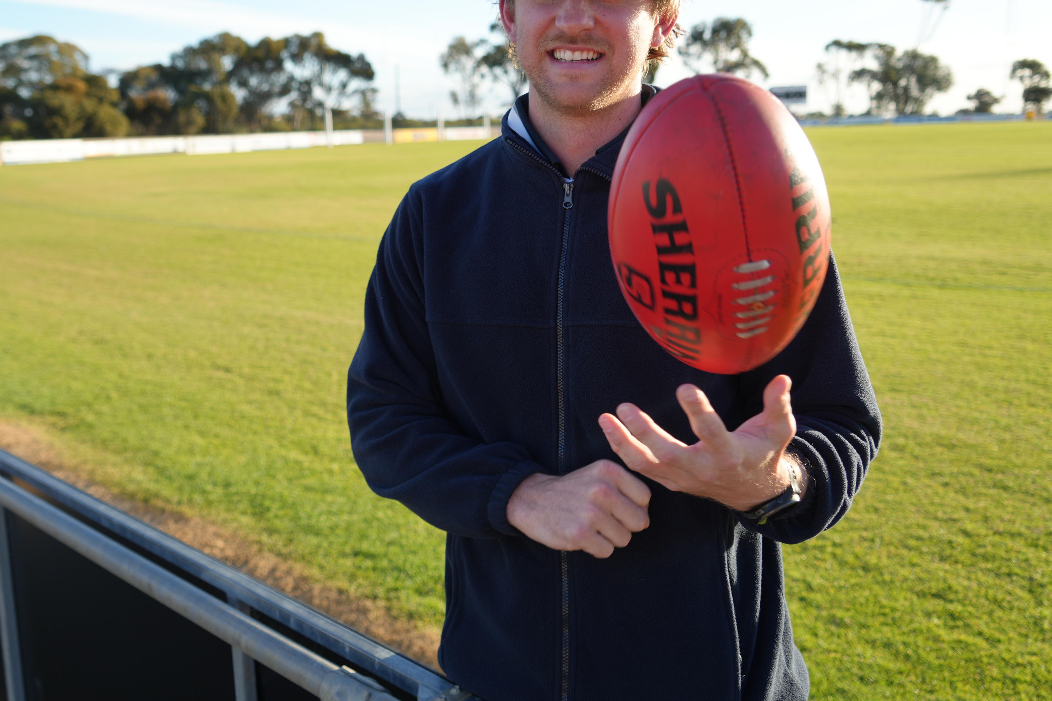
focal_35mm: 36
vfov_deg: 36.7
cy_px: 275
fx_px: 1052
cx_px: 451
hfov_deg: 52.9
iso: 100
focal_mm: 29
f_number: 4
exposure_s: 1/250
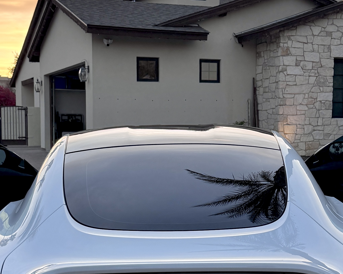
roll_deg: +0.1
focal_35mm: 66
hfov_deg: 28.7
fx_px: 670
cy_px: 167
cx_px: 165
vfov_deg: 23.1
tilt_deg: -4.2
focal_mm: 6.76
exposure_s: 1/522
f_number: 1.78
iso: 80
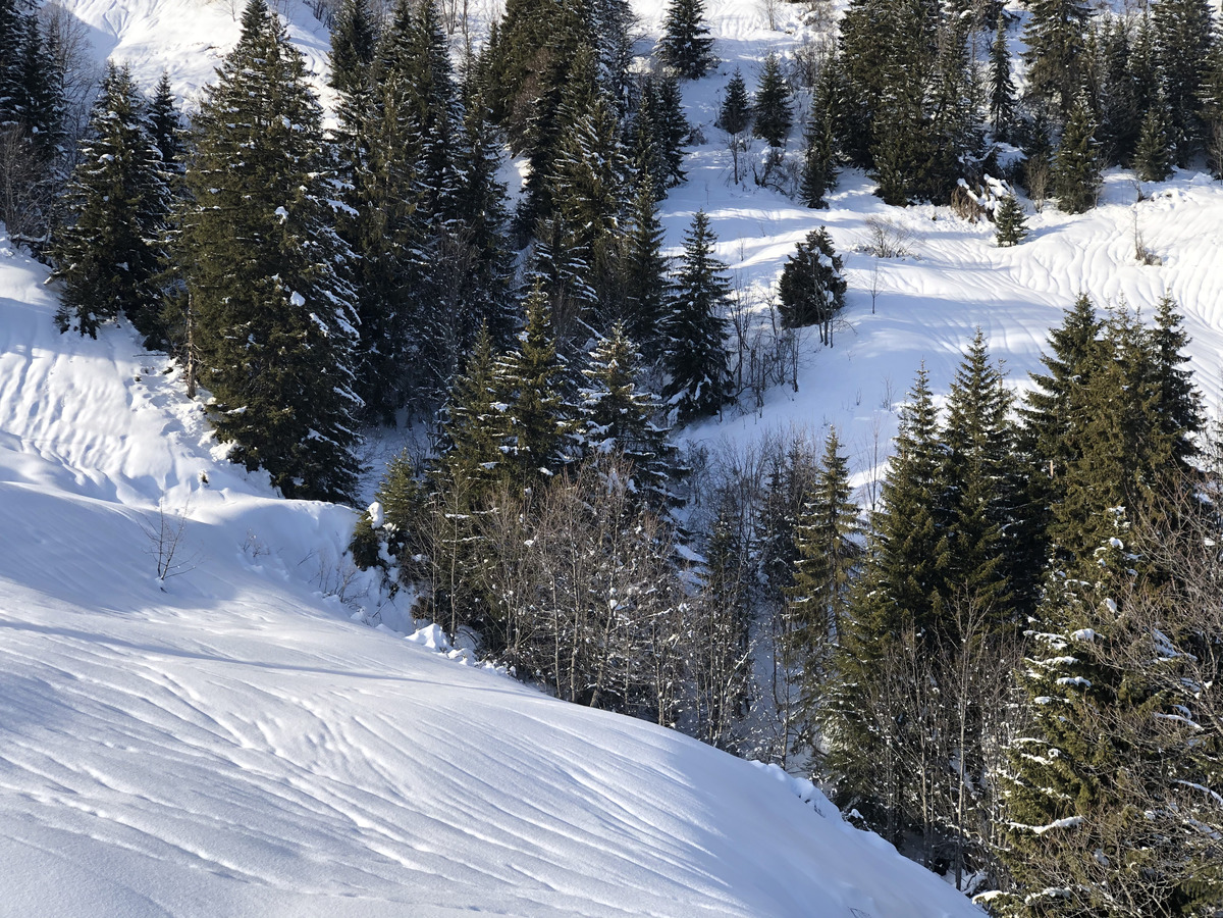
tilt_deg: +2.3
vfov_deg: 28.0
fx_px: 1837
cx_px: 612
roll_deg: -1.1
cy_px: 459
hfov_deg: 36.8
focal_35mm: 52
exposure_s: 1/759
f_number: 2.4
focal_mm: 6
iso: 16
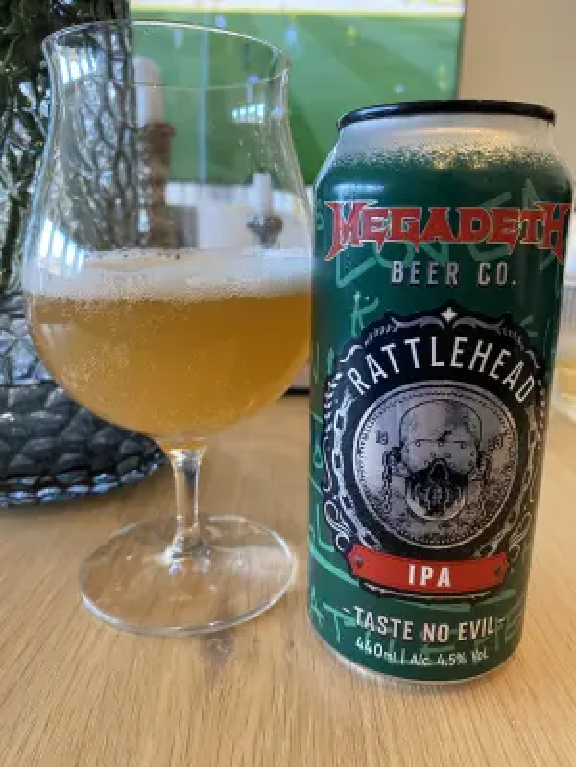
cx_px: 288
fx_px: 577
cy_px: 384
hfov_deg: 53.1
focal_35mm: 26
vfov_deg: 67.3
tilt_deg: -14.1
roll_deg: -1.0
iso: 400
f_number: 1.8
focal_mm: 4.25
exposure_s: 1/50
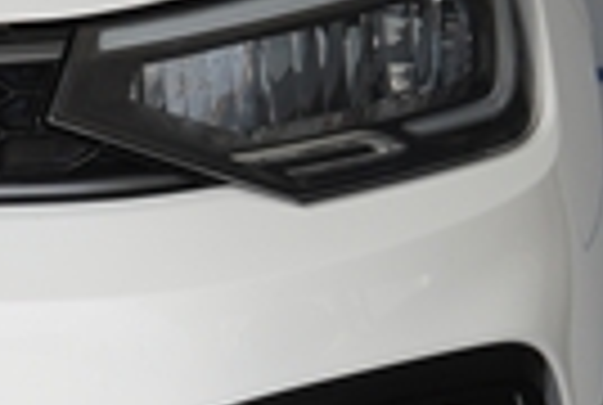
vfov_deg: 2.8
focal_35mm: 492
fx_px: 8256
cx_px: -747
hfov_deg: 4.1
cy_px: -92
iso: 100
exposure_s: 1/320
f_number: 5.6
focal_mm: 43
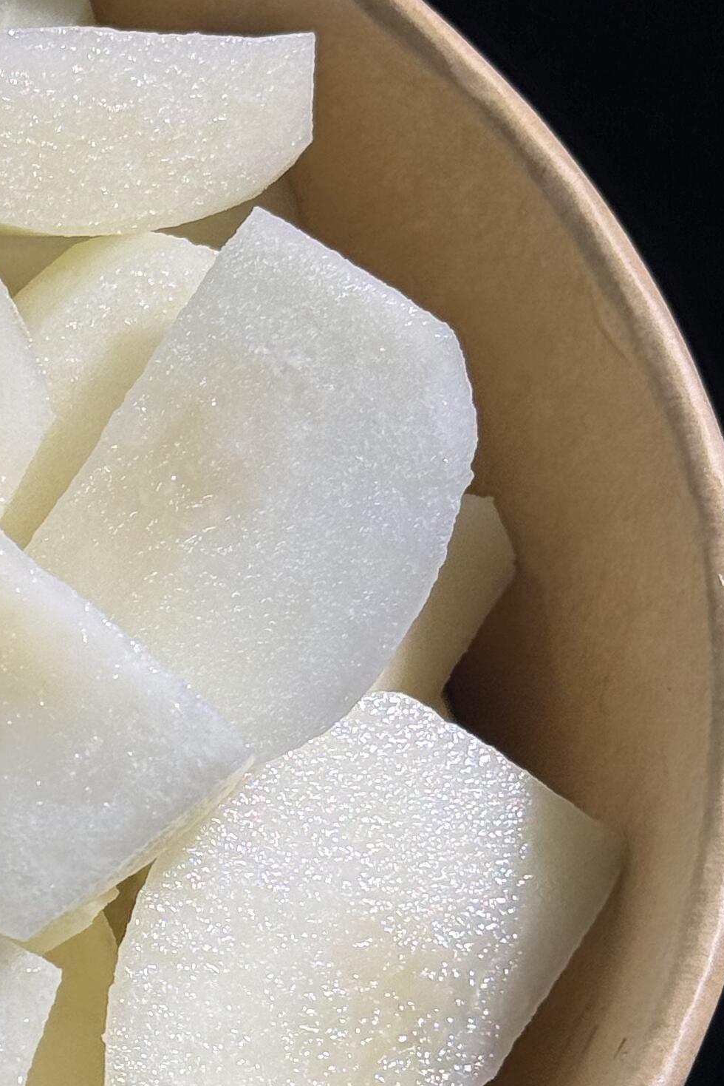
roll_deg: -4.9
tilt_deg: -37.8
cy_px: 650
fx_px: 4131
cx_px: -331
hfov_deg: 9.7
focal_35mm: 137
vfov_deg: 15.0
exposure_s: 1/1094
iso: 64
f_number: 1.78
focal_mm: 6.76
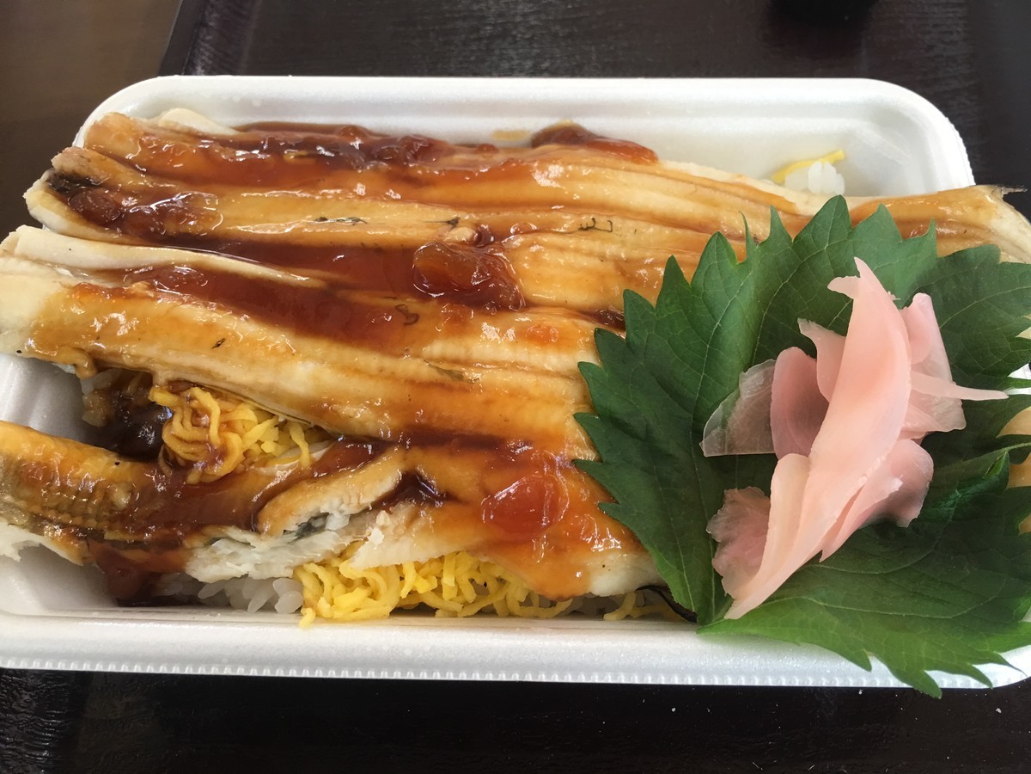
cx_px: 516
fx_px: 864
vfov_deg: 48.2
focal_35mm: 29
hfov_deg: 61.7
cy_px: 387
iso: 40
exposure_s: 1/30
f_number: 2.2
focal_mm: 4.15
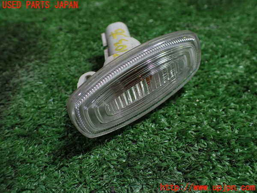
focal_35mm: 30
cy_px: 96
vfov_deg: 46.8
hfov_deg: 60.0
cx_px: 128
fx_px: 223
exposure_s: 1/125
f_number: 2.3
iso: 640
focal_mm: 5.4
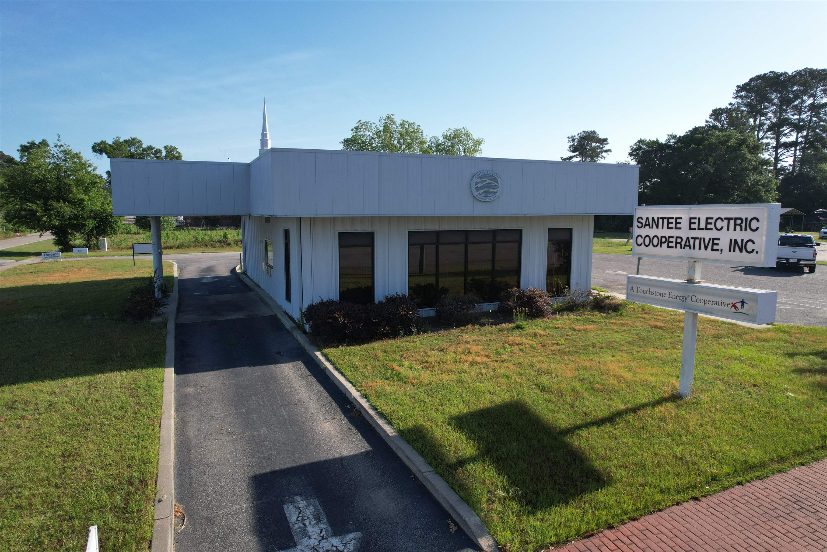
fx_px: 505
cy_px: 276
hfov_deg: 78.6
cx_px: 414
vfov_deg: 57.2
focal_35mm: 22
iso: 100
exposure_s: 1/1500
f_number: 2.8
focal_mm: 8.38
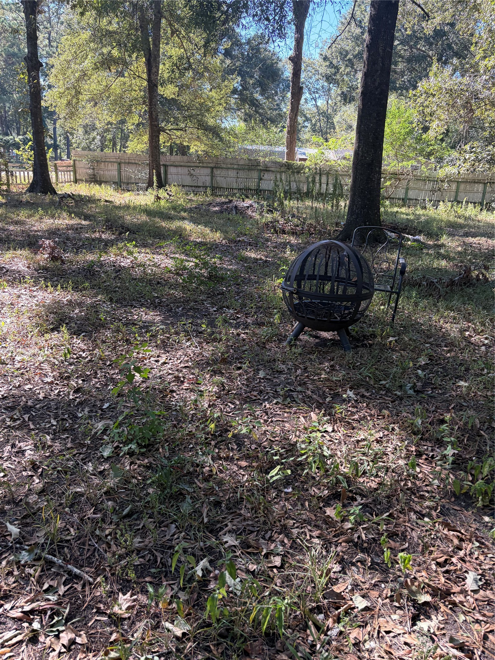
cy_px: 330
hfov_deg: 53.1
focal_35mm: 26
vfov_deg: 67.3
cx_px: 248
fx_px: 496
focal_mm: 5.96
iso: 50
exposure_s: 1/224
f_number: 1.6
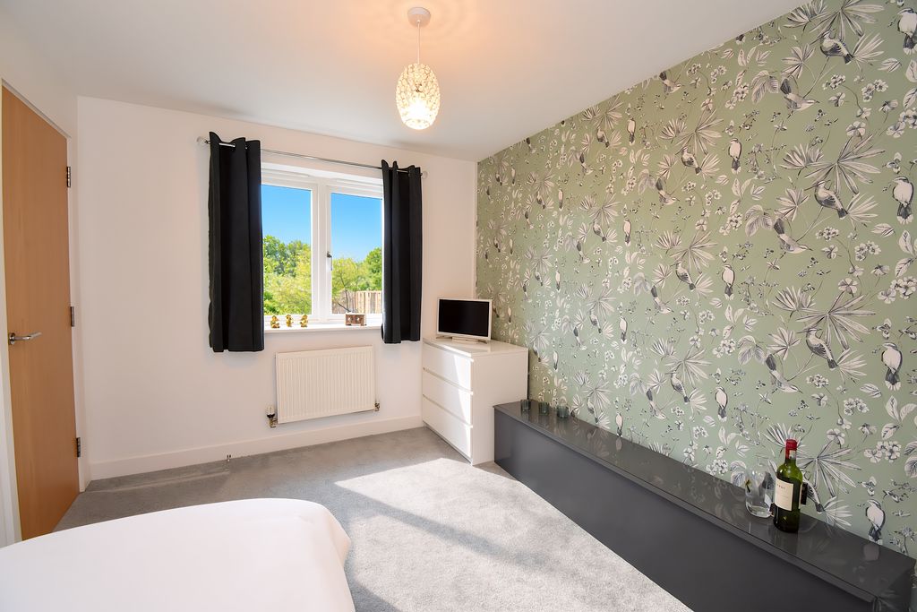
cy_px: 306
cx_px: 458
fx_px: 382
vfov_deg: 77.3
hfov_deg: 100.4
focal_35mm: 15
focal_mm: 10
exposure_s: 1/60
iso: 2000
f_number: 4.5
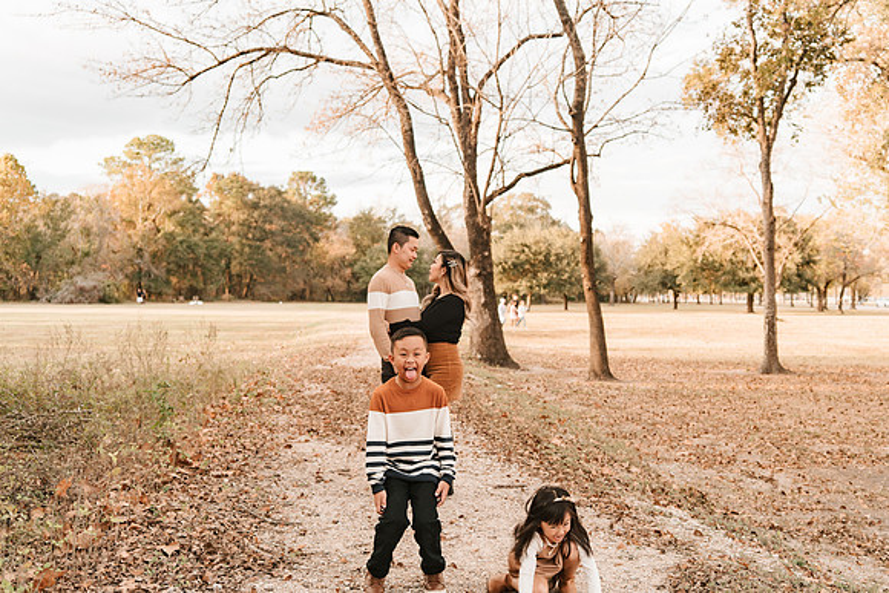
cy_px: 288
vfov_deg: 31.5
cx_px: 500
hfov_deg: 45.7
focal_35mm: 43
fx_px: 1052
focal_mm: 35
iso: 125
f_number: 4
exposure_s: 1/200
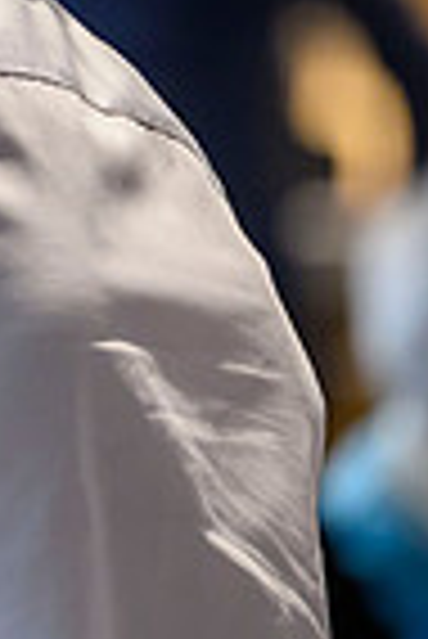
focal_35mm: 786
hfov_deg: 1.7
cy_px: -205
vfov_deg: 2.6
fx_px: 13982
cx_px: -495
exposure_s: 1/320
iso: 4000
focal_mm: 175
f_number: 3.2
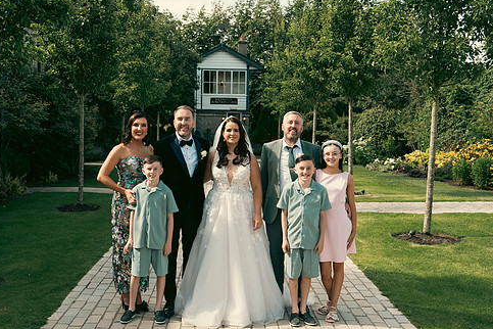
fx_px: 575
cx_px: 216
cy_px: 169
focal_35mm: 42
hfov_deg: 46.3
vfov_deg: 31.9
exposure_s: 1/500
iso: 320
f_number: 5
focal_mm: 35
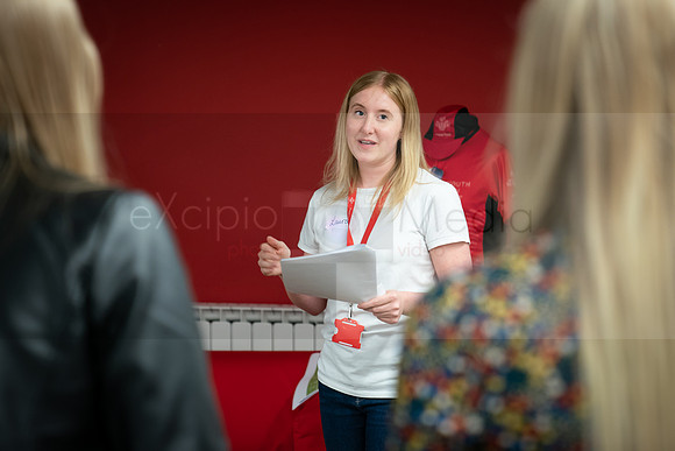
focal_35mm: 74
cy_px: 218
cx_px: 349
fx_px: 1391
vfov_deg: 18.4
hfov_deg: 27.3
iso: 1600
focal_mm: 70
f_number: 2.8
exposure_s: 1/60
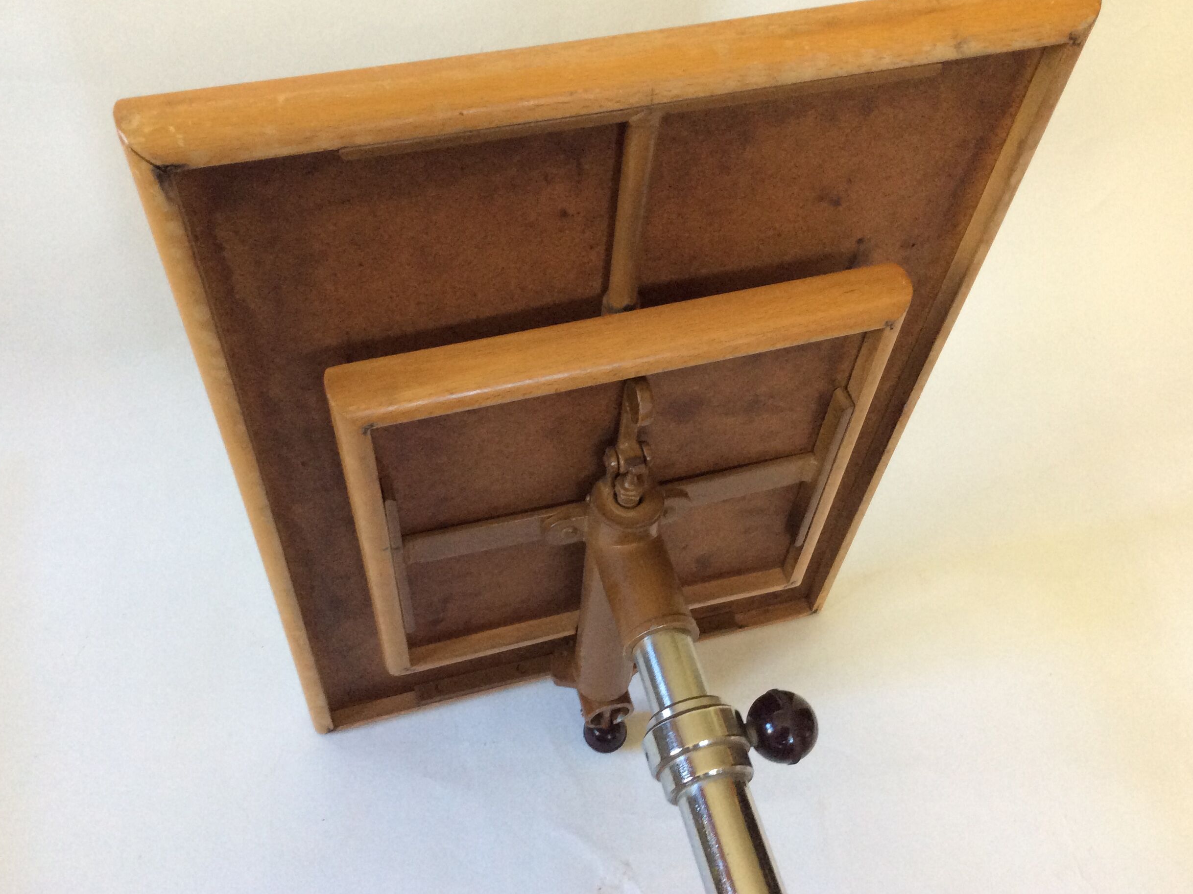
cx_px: 568
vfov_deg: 41.8
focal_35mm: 34
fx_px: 1172
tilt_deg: -53.0
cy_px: 424
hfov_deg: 53.9
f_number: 2.4
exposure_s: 1/25
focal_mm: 3.3
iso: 160
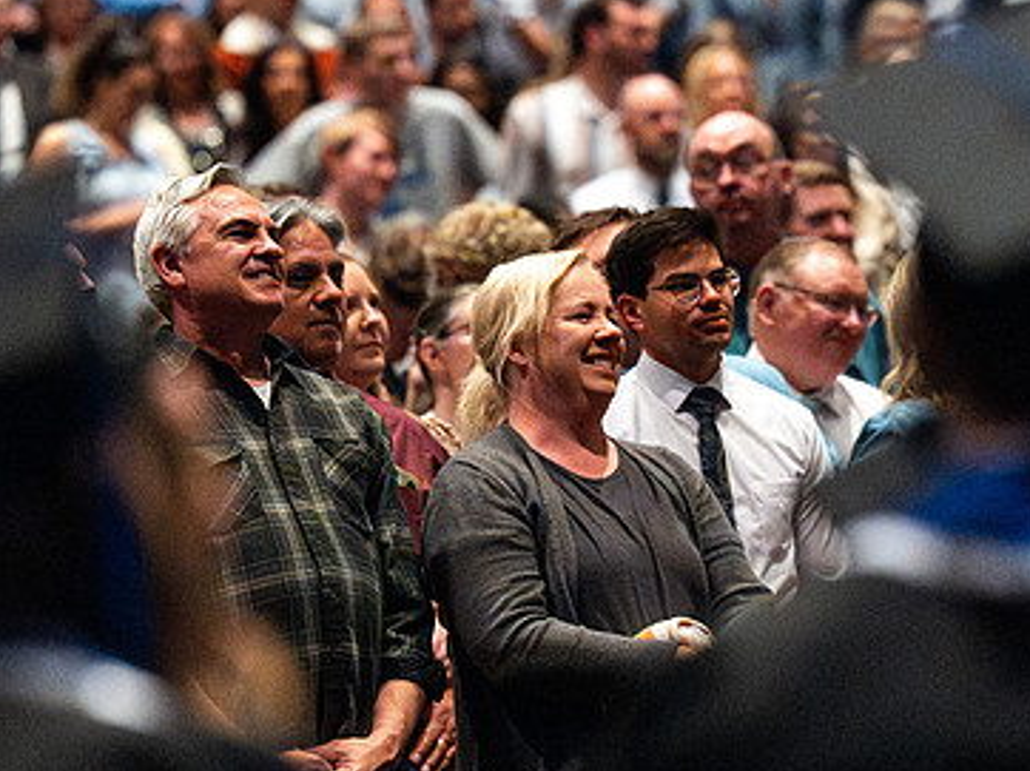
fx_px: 12400
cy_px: 564
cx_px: 732
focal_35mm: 417
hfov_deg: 4.8
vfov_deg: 3.6
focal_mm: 195
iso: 16000
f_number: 3.5
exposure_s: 1/640
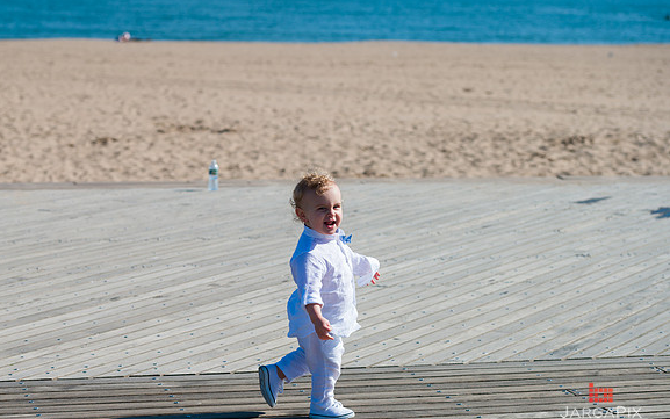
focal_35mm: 109
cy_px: 254
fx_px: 1991
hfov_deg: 19.1
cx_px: 273
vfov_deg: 12.0
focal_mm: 90
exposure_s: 1/2000
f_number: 5
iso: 200
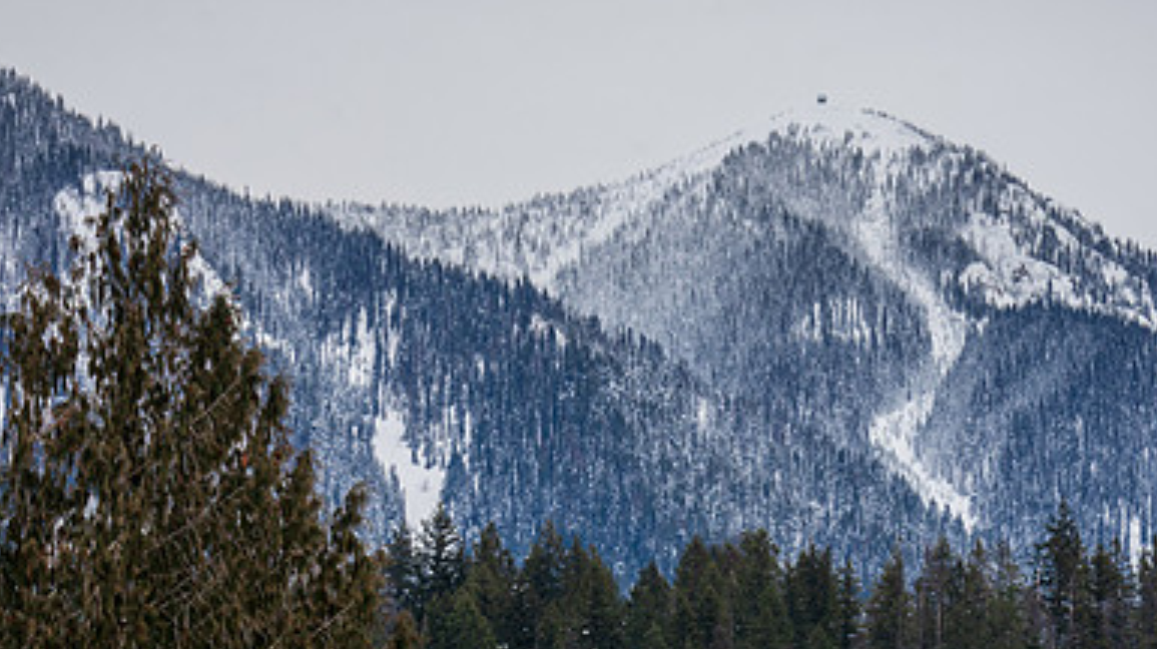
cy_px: 212
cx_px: 666
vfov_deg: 4.5
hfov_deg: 8.1
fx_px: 8186
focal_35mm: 267
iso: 200
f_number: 13
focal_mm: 102
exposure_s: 1/100
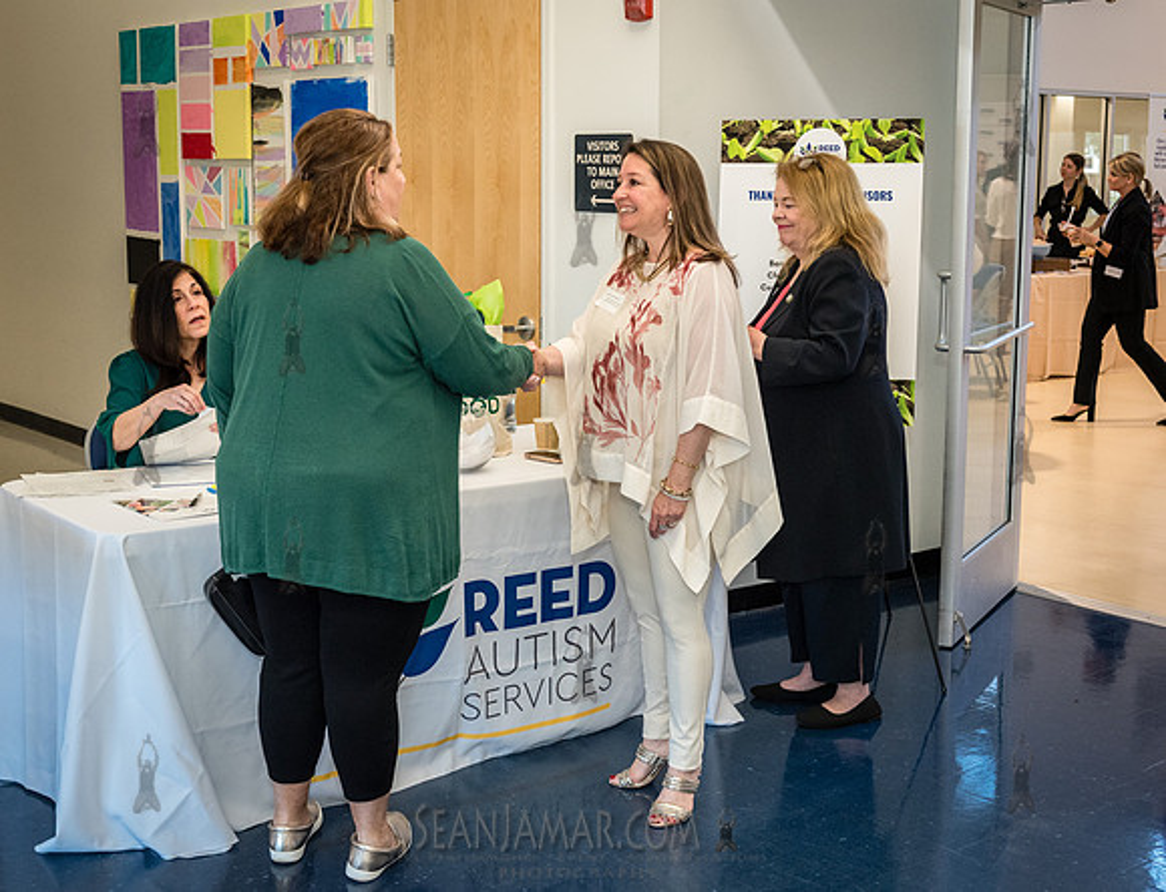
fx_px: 1709
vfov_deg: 29.3
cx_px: 586
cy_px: 427
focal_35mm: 50
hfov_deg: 37.7
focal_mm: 44
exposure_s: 1/250
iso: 2500
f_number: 4.5
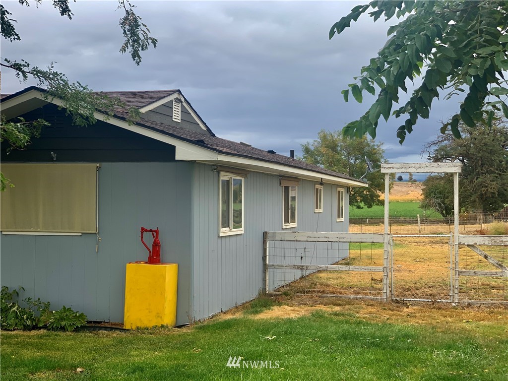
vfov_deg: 28.0
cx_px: 254
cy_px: 190
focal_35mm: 52
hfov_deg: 36.8
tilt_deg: +1.2
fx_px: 763
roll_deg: -1.1
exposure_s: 1/169
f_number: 2.4
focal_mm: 6
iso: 16
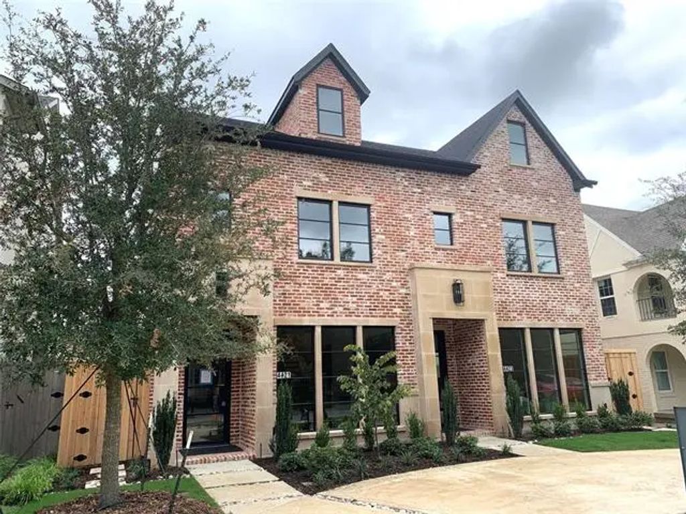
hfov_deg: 67.3
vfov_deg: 53.1
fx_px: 515
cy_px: 257
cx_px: 343
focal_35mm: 26
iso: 25
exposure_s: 1/981
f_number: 1.8
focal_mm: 4.25
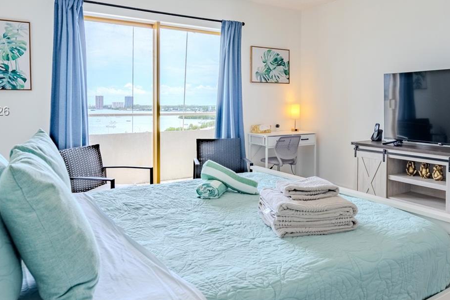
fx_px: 350
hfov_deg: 65.3
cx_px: 250
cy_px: 112
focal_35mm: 28
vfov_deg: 46.0
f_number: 8
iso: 640
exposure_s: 1/2500
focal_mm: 16
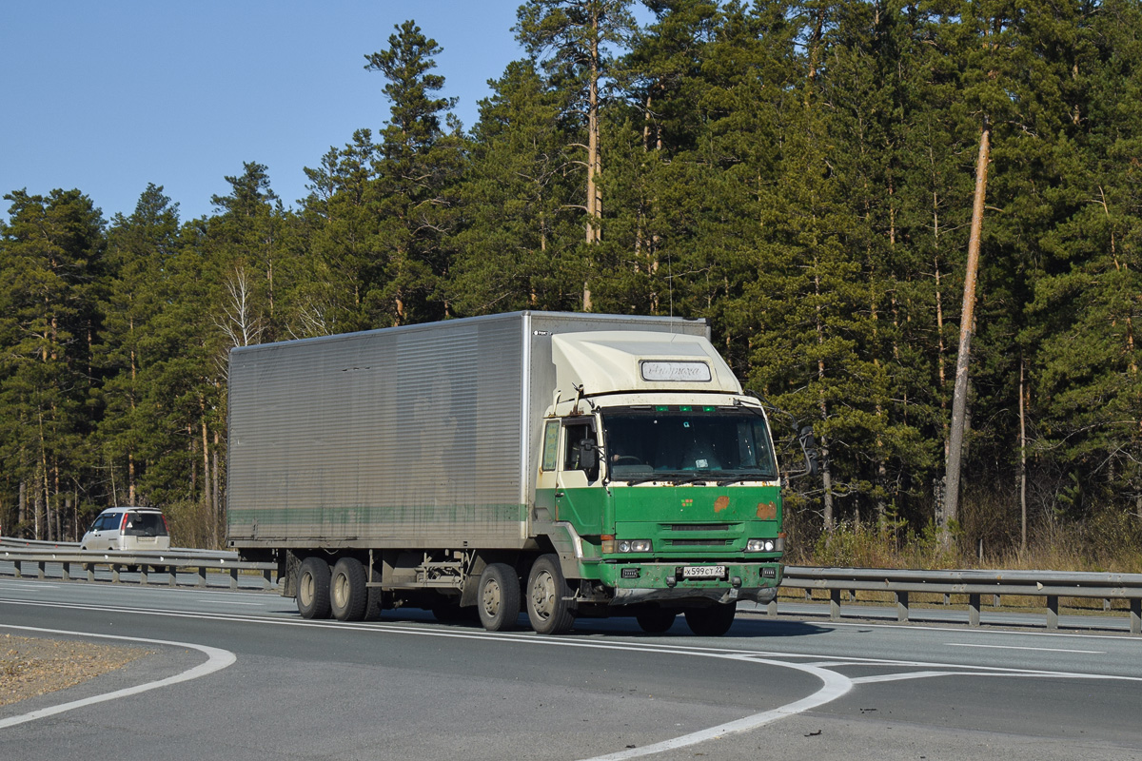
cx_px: 571
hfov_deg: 24.6
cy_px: 380
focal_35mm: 82
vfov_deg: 16.6
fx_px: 2617
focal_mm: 55
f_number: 7.1
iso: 200
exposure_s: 1/1600
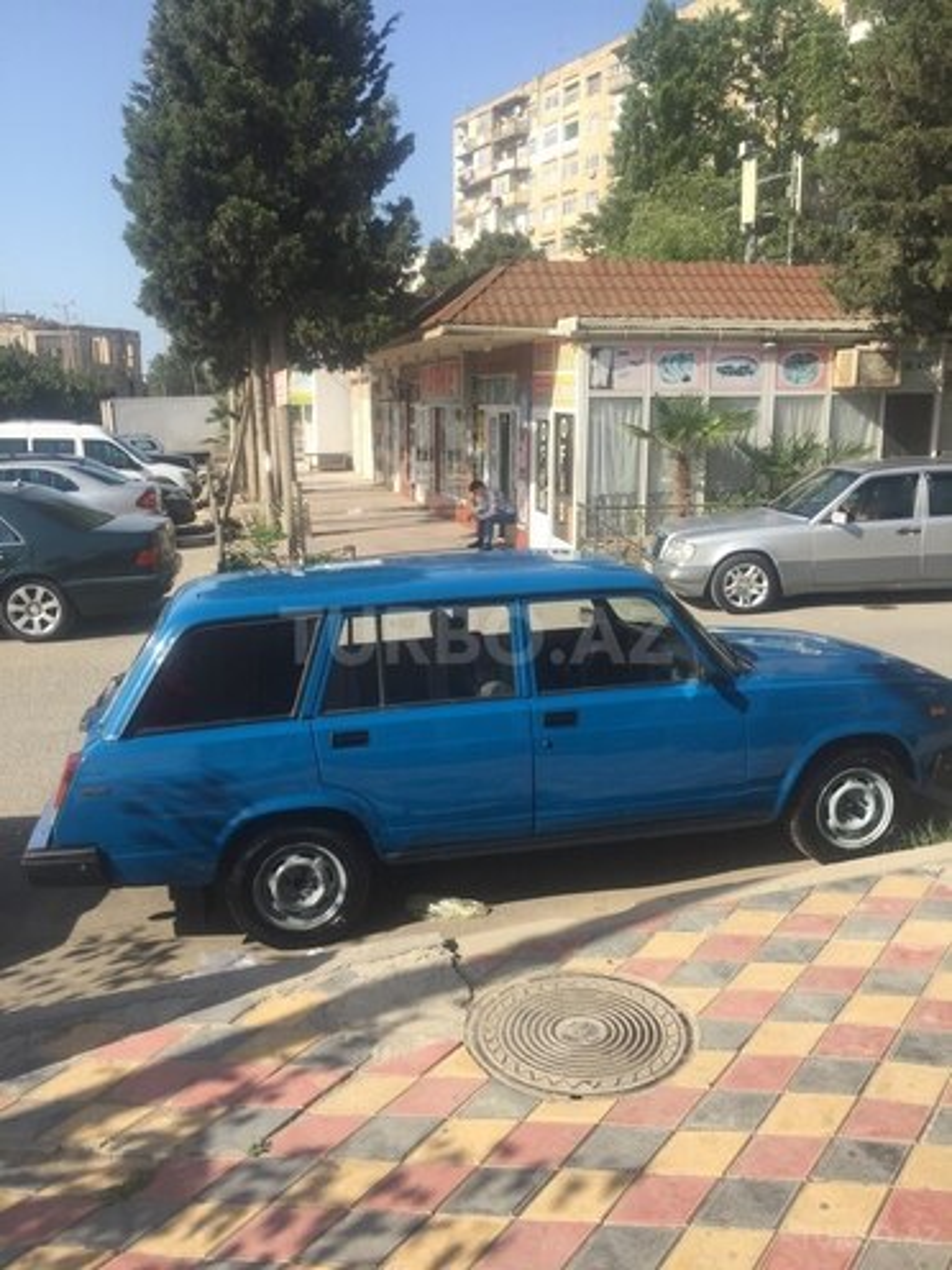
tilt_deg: -11.5
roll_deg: -0.2
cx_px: 476
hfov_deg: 48.2
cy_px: 635
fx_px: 1063
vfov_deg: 61.7
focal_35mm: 29
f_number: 2.2
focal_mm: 4.15
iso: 32
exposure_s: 1/1276
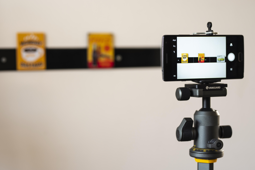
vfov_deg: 16.1
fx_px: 602
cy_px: 85
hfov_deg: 23.9
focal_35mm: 85
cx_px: 128
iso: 320
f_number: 2.5
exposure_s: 1/60
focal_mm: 85
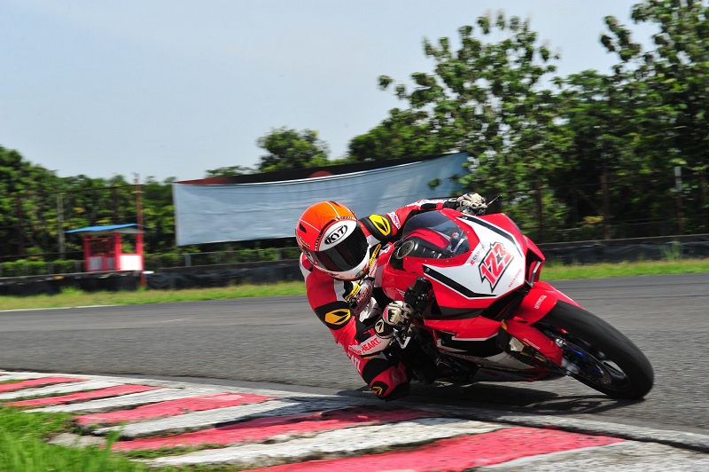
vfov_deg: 19.4
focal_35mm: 70
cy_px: 236
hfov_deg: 28.9
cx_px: 354
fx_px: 1377
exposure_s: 1/400
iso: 200
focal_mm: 70
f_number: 10
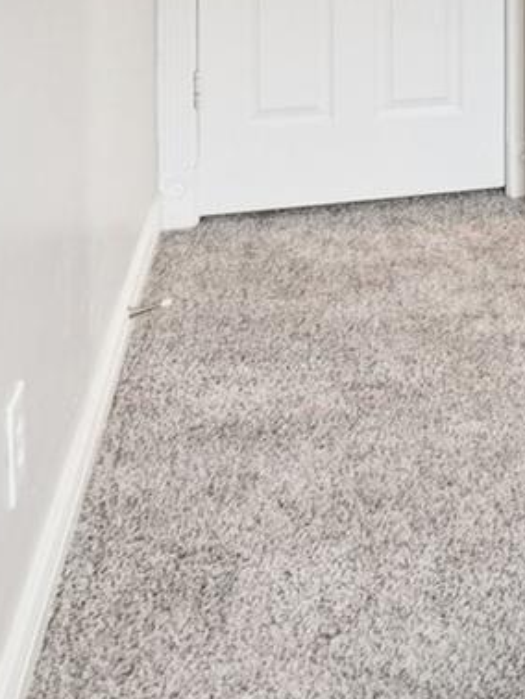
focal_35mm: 61
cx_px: 861
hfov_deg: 19.7
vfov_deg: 26.6
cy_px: -218
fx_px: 1232
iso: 400
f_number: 8
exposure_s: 1/6
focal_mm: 10
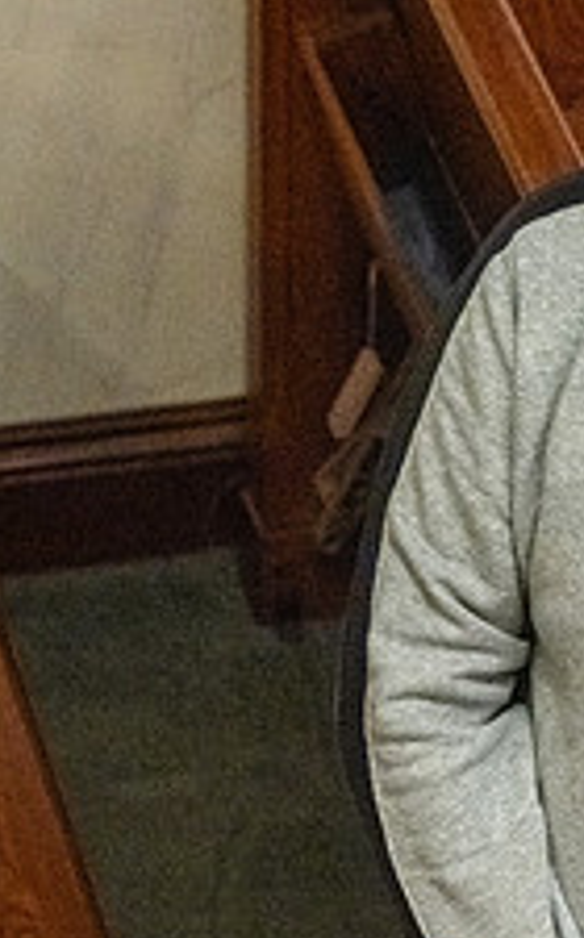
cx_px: 797
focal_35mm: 421
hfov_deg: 3.1
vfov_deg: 5.0
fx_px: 10755
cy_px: 202
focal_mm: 160
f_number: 7.1
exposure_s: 1/60
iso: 5000
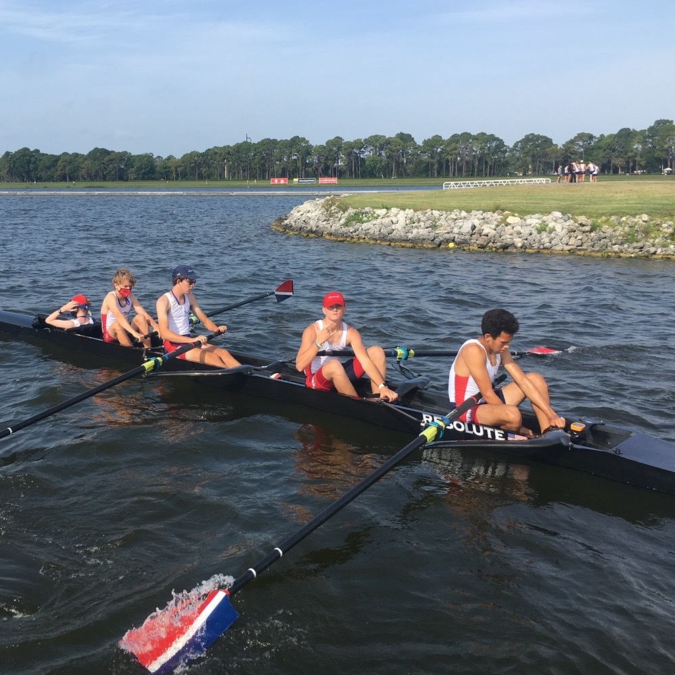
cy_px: 318
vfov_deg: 44.9
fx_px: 816
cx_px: 233
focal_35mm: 37
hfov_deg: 44.4
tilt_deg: -7.2
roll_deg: +1.1
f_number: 2.2
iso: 25
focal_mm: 4.15
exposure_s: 1/1282
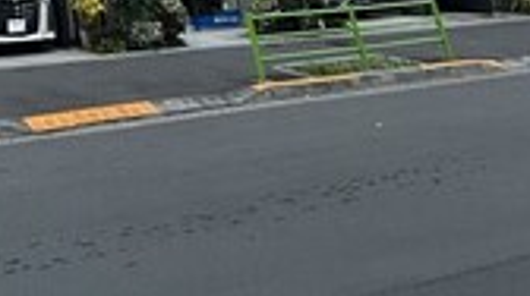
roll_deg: +0.5
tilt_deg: +28.6
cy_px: -416
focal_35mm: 49
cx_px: -88
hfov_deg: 34.6
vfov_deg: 14.8
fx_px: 688
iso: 50
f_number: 2.2
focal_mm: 2.22
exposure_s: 1/99
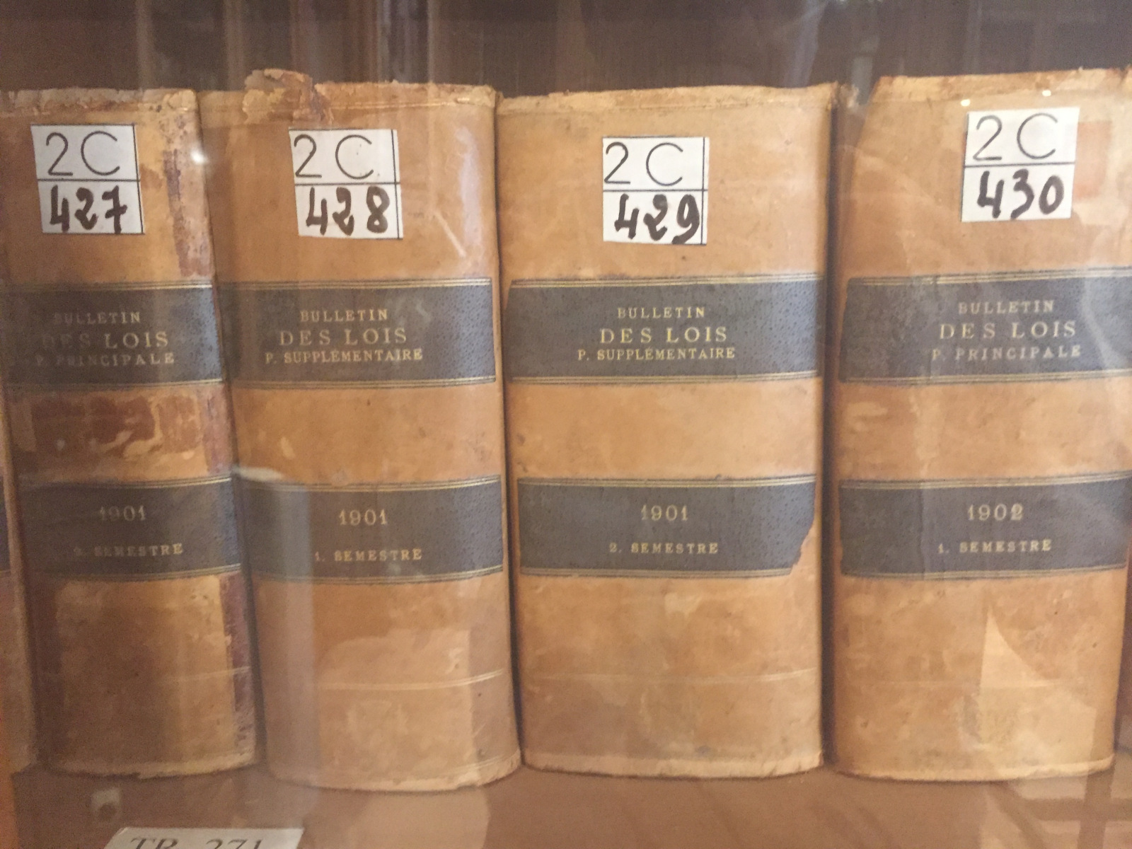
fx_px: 948
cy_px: 424
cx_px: 566
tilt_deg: -11.1
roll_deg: -1.3
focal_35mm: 29
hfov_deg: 61.7
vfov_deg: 48.2
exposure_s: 1/17
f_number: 2.2
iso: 250
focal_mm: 4.15
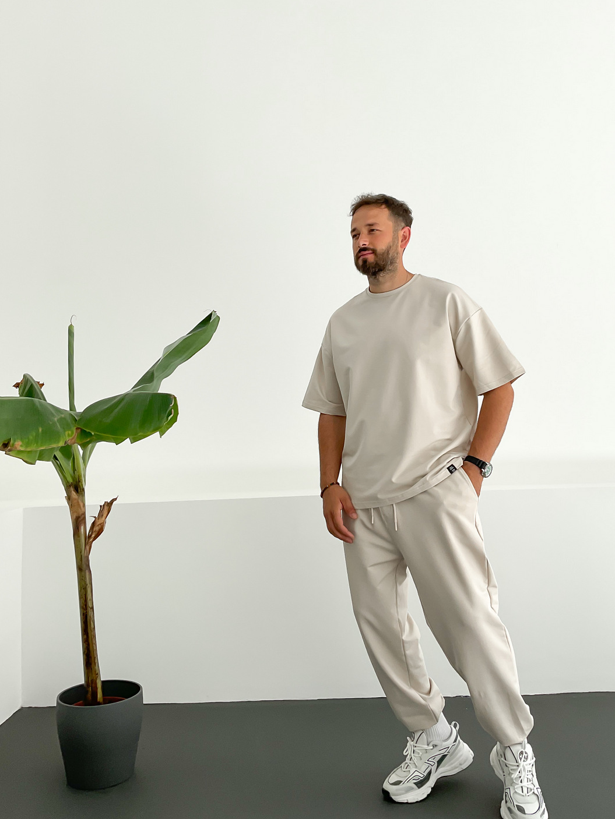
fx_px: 781
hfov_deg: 42.9
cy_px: 356
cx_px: 331
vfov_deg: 55.2
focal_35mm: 33
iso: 16
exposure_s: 1/400
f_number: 1.8
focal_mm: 3
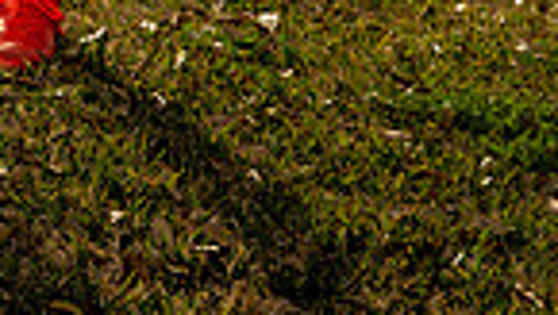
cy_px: -511
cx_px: 108
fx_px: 2356
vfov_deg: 7.1
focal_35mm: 159
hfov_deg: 13.4
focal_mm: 49
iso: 100
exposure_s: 1/250
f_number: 6.3
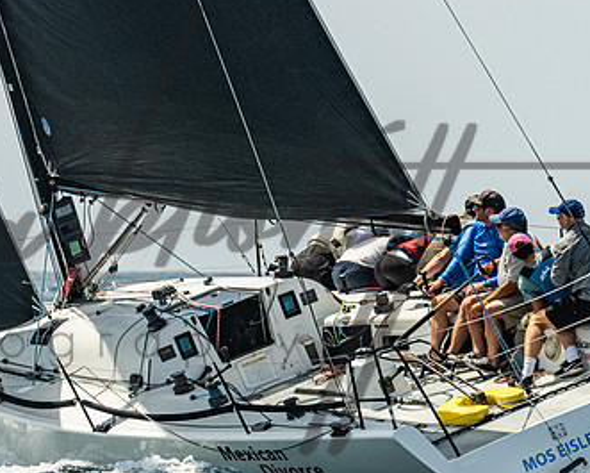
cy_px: 157
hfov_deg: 3.3
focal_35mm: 587
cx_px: 152
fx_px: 10253
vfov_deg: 2.6
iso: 320
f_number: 6.3
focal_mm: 200
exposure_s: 1/1250
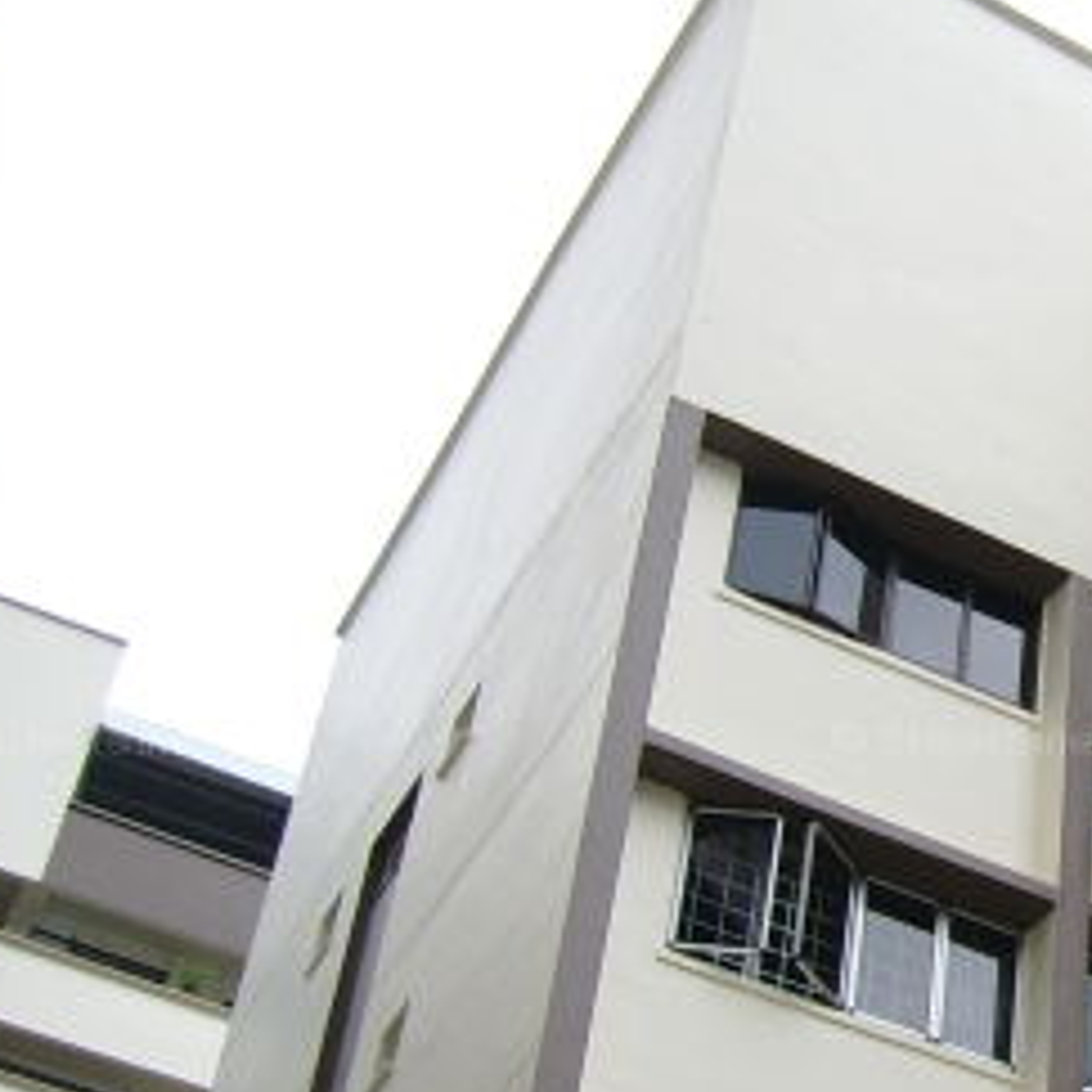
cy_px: 746
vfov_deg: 24.5
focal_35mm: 70
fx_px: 2498
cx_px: 1168
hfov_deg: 23.3
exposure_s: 1/353
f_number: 2.8
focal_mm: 5.95
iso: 50
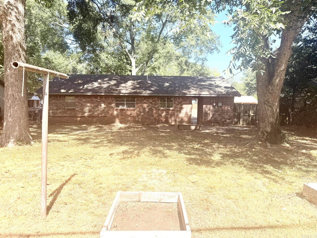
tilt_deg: -3.4
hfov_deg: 71.6
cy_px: 119
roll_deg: -0.2
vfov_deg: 56.8
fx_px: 220
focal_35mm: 24
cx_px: 158
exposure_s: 1/2525
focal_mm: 6.76
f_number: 1.78
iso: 80
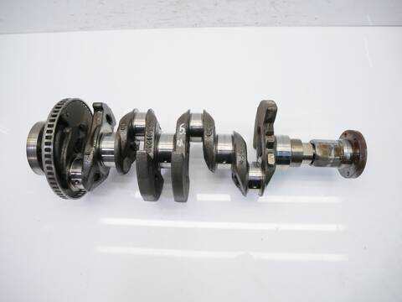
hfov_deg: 71.6
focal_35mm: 24
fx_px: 279
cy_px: 151
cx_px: 201
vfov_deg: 56.8
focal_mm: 12
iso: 200
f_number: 3.5
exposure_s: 1/100
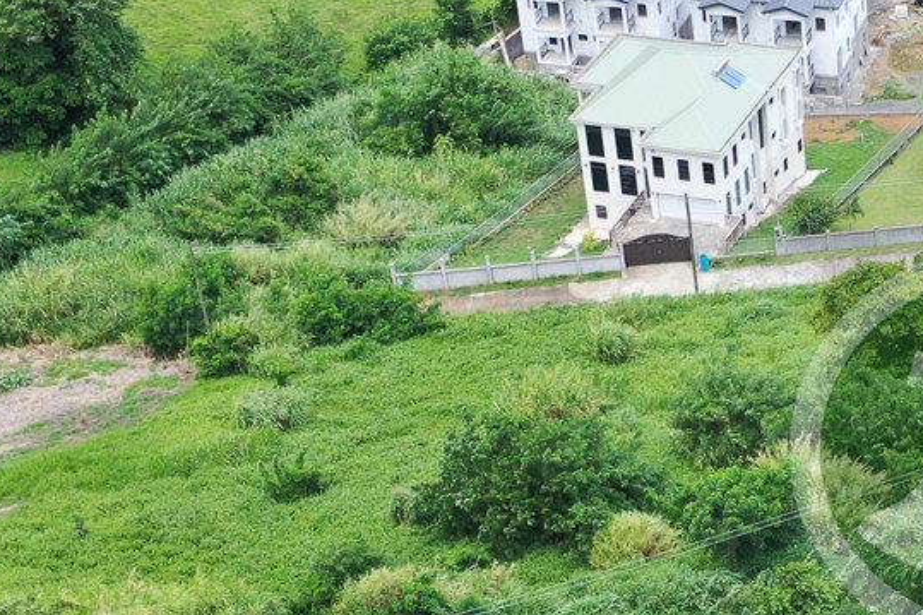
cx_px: 1003
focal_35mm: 92
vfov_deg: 14.7
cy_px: 529
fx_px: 2358
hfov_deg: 21.1
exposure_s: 1/30
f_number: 2.8
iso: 160
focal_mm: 10.26
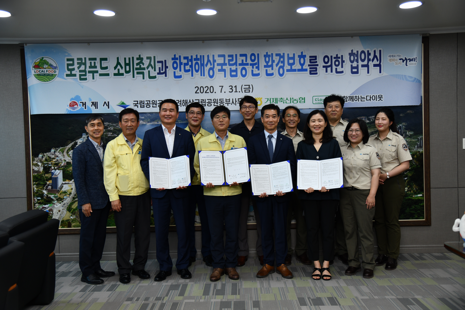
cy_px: 155
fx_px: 491
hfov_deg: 50.7
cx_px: 232
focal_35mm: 38
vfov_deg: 35.1
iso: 400
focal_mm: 38
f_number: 4
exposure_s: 1/250
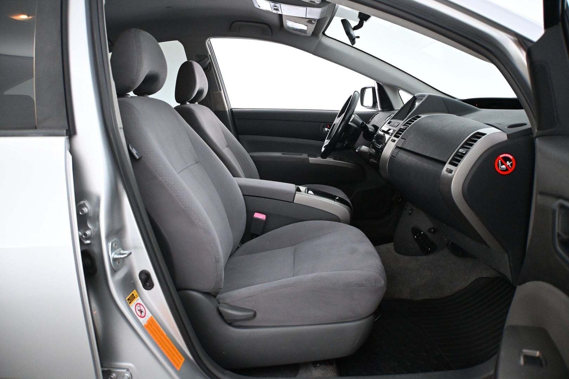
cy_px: 190
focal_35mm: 46
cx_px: 284
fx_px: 723
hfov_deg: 43.0
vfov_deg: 29.4
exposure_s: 1/80
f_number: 4.8
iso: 3200
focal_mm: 30.5
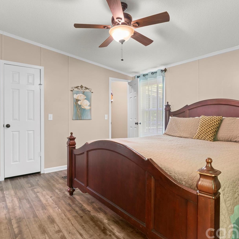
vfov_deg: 65.6
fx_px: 185
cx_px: 122
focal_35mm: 24
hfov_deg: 65.6
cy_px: 114
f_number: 9
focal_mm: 11
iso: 250
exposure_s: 4
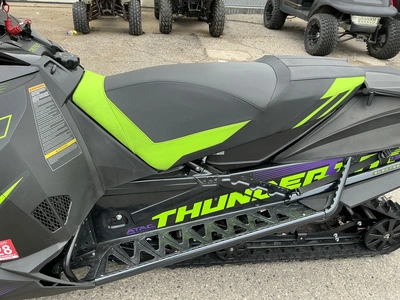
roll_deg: -5.4
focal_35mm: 28
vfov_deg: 49.7
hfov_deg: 63.4
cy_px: 150
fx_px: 324
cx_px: 200
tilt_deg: -29.4
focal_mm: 3
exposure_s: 1/122
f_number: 1.8
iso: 25
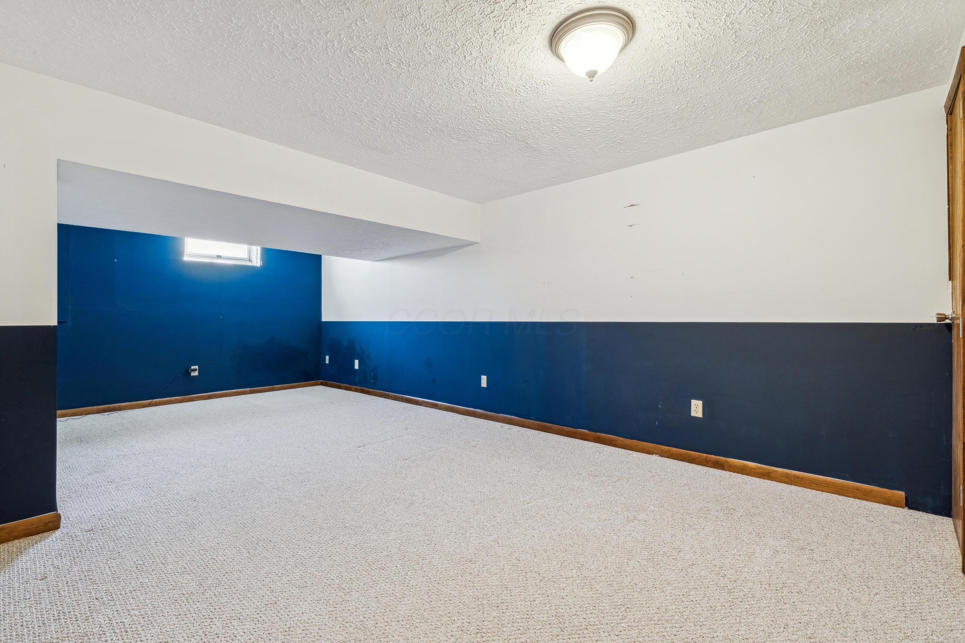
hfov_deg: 96.7
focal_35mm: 16
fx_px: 429
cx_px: 482
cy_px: 322
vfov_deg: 73.7
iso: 400
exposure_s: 1
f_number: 10
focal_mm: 16
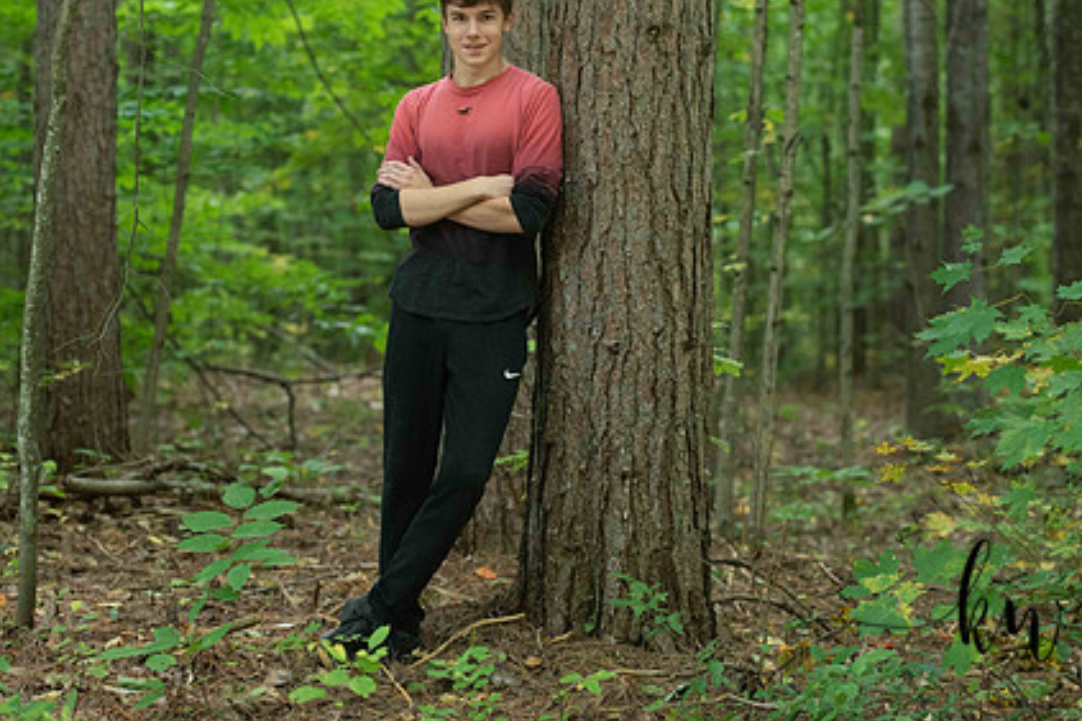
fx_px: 2885
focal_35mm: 96
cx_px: 509
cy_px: 275
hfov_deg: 21.2
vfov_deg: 14.2
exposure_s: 1/200
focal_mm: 70
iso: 800
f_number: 2.8
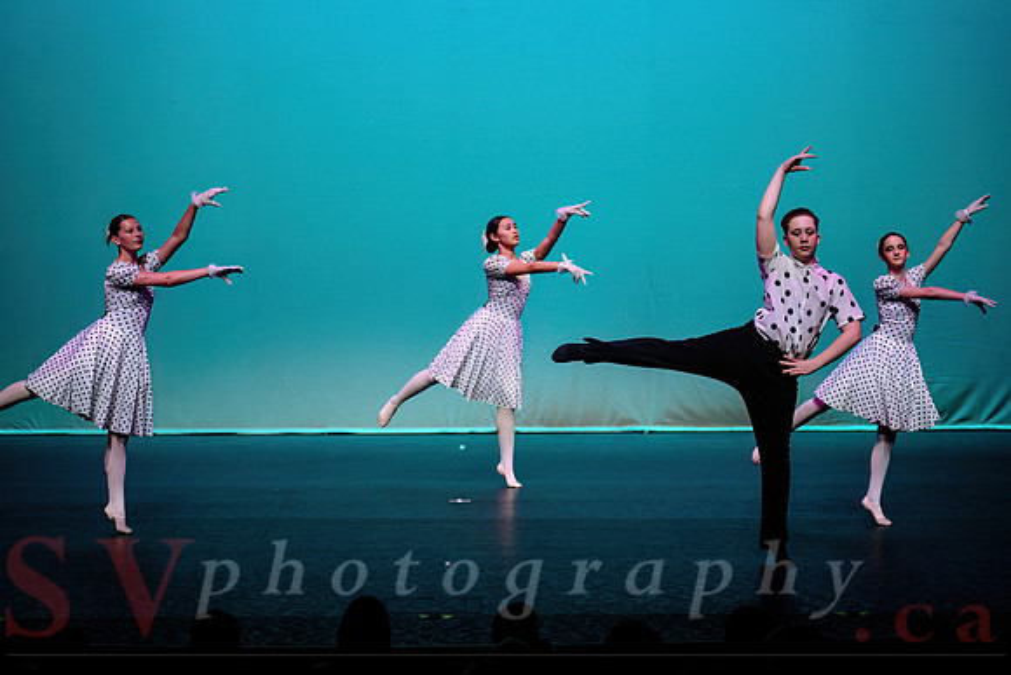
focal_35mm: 110
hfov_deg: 18.5
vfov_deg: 12.4
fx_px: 3097
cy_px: 310
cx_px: 546
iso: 1600
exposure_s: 1/800
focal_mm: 102
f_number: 2.8
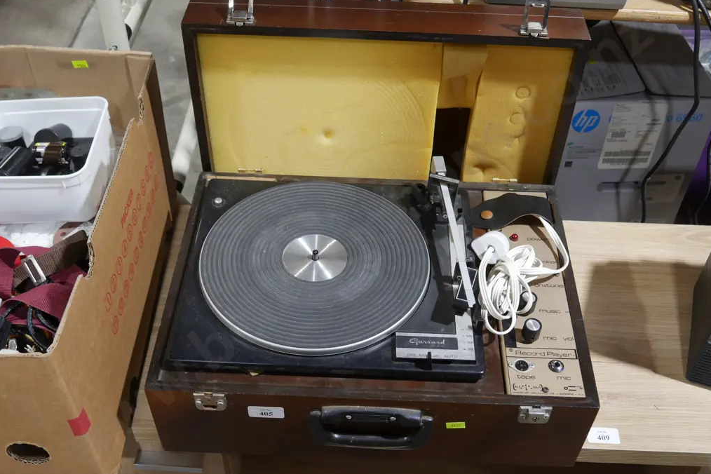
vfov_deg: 31.9
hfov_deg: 46.4
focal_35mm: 42
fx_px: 829
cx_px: 358
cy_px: 243
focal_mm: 20
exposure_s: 1/60
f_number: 4.4
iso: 640
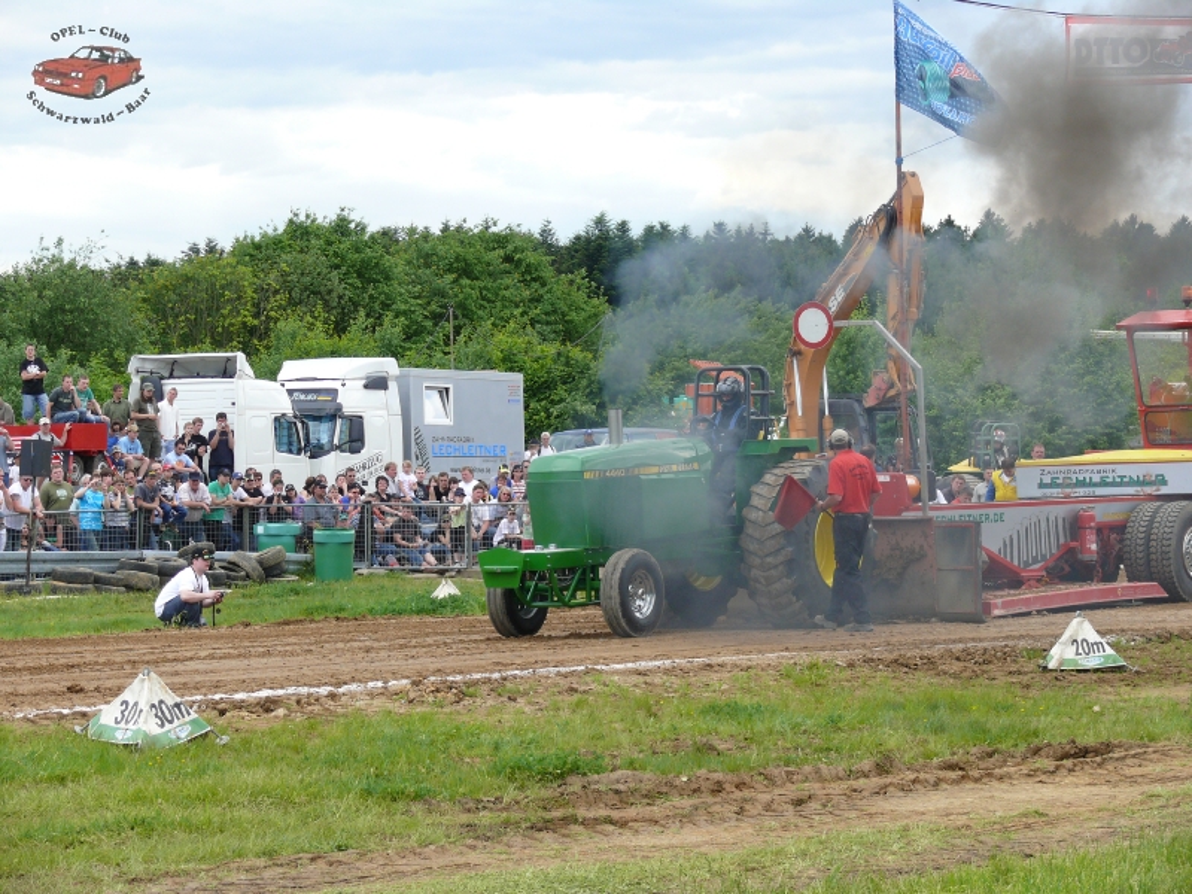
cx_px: 596
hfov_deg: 15.6
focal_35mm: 126
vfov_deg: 11.8
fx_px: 4339
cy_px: 447
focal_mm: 26.5
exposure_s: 1/250
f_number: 4
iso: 100
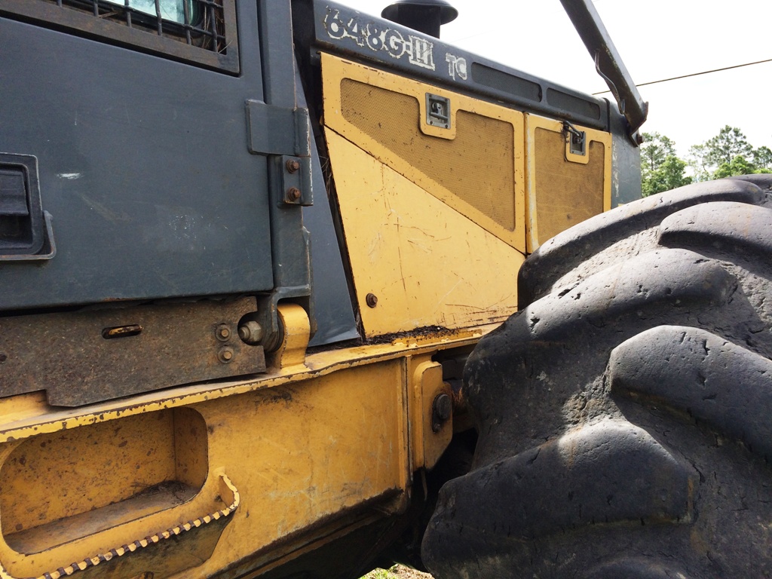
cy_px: 290
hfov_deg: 60.0
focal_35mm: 30
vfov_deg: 46.8
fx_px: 669
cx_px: 386
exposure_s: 1/1001
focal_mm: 4.12
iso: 32
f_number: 2.2
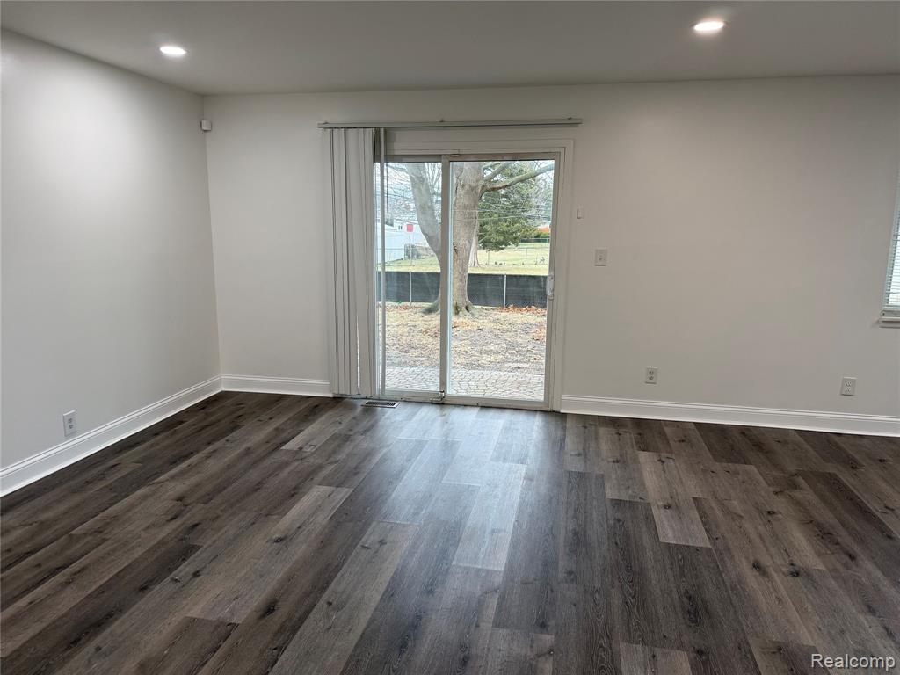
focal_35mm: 24
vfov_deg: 56.8
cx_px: 450
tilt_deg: -7.8
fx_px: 624
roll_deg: +0.0
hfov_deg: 71.6
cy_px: 338
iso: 125
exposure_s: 1/120
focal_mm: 6.76
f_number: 1.78
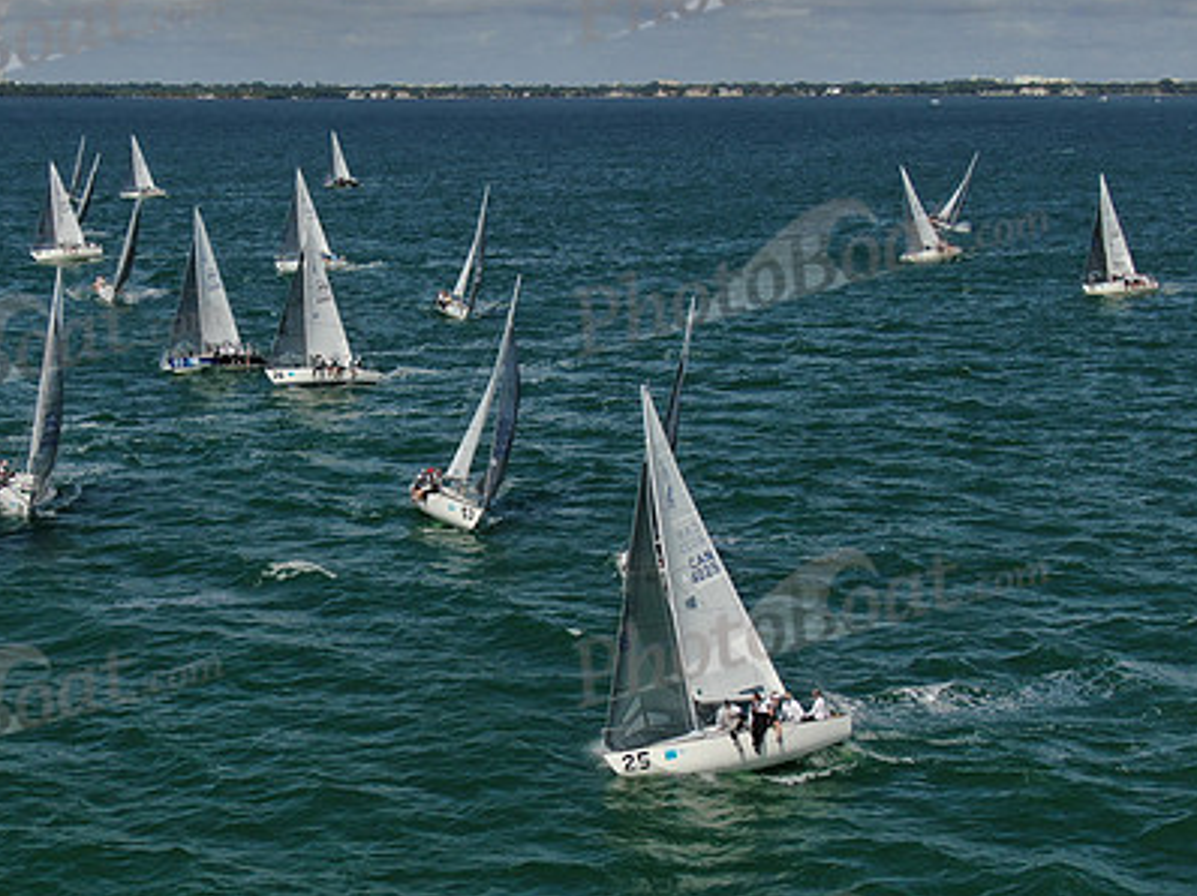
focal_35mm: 70
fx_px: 2419
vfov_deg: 21.0
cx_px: 400
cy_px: 492
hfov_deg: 27.6
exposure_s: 1/1600
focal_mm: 8.6
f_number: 3.8
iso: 100
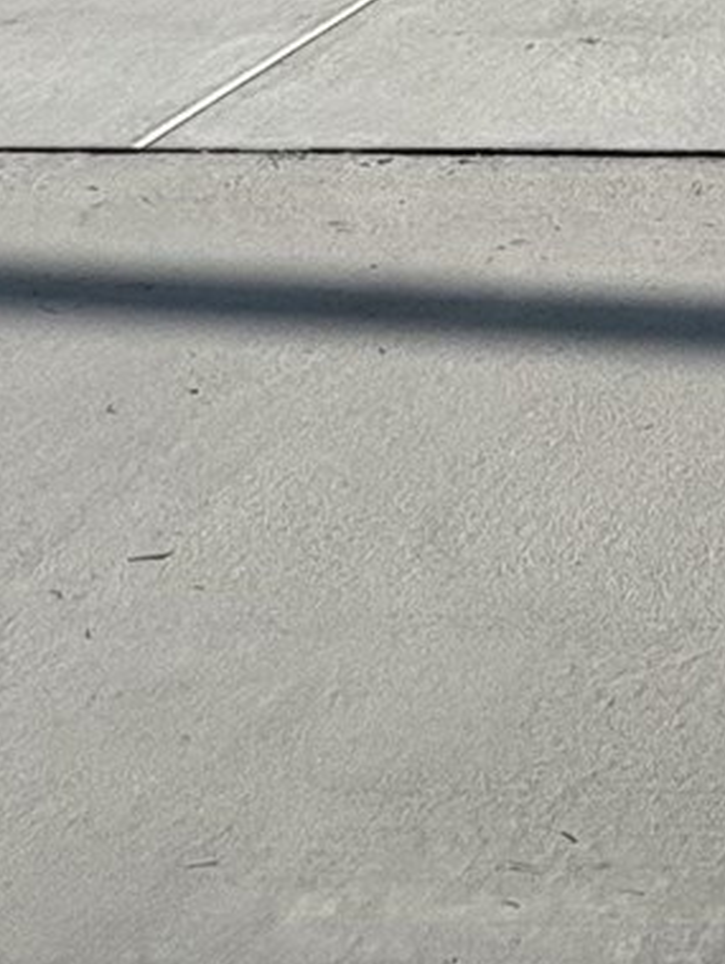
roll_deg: +1.4
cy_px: -613
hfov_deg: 14.8
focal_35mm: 85
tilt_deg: -1.1
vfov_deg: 19.1
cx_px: 1376
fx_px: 2370
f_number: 2.2
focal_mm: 2.22
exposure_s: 1/3247
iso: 50
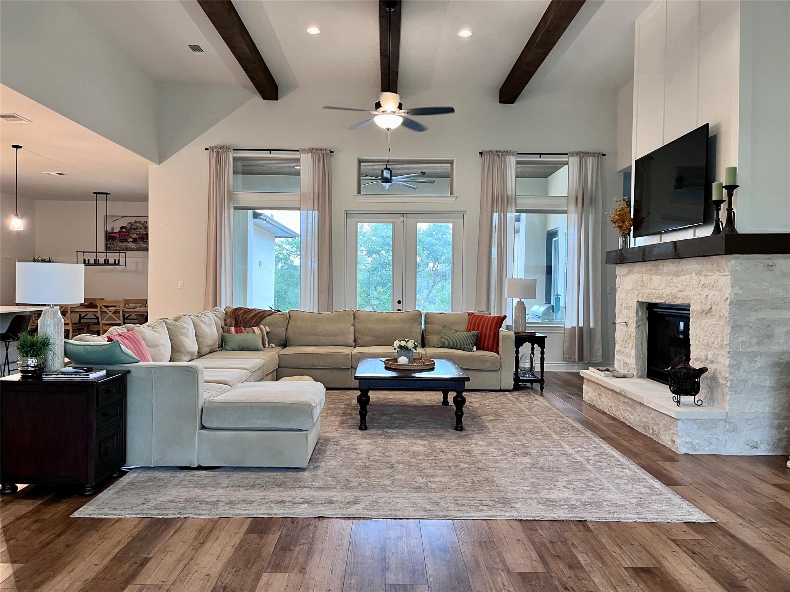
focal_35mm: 26
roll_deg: -0.2
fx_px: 593
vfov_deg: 53.1
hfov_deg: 67.3
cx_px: 395
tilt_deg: -1.0
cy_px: 296
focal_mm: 5.1
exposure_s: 1/60
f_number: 1.6
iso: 200
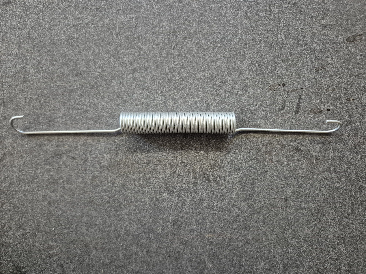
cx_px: 183
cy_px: 137
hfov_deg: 73.9
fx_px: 243
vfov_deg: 58.9
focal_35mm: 23
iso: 1600
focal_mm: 5.4
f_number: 1.8
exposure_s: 1/100
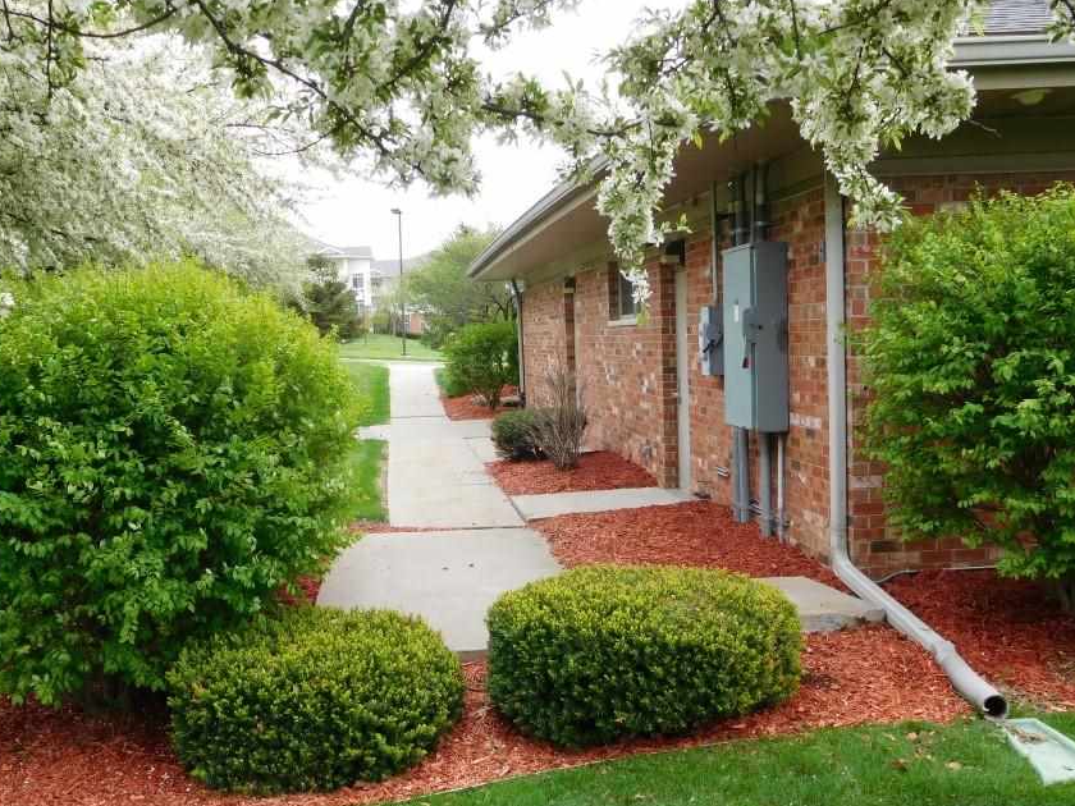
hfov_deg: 47.7
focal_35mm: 39
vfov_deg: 36.8
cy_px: 446
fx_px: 1211
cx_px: 452
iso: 125
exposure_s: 1/250
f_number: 3.6
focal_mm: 5.7
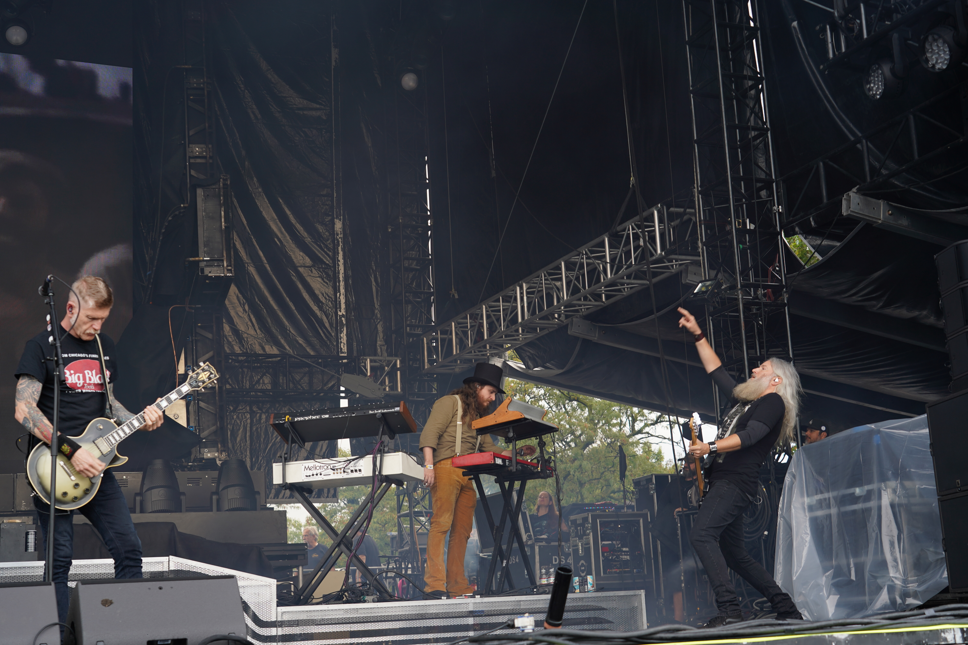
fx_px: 1317
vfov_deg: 27.5
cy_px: 322
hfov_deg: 40.3
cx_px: 484
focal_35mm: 49
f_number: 5
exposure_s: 1/80
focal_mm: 49
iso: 100
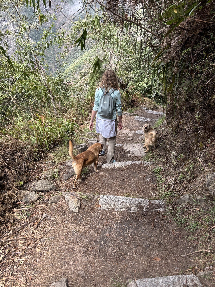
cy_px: 144
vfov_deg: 67.3
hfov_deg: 53.1
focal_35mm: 26
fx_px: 215
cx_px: 108
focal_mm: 5.96
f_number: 1.6
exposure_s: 1/577
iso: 50
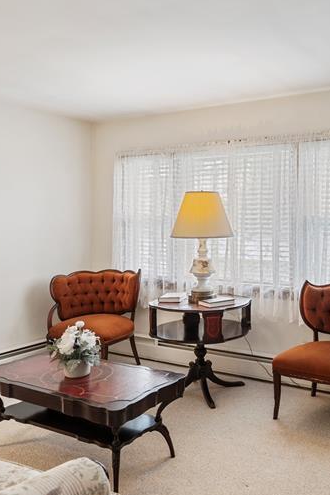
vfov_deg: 60.0
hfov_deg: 41.3
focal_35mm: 31
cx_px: 241
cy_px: 210
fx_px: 426
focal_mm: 15
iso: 160
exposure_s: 1/50
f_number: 2.8
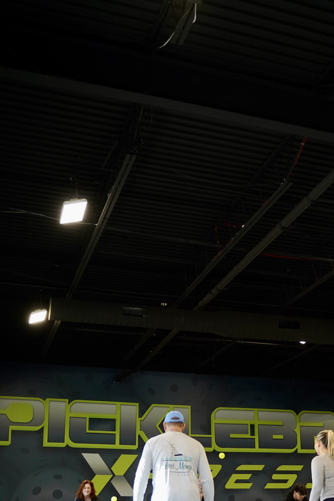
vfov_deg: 40.5
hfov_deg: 27.8
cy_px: 345
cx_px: 230
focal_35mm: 48
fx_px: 668
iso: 1250
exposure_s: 1/400
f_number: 2.8
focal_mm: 28
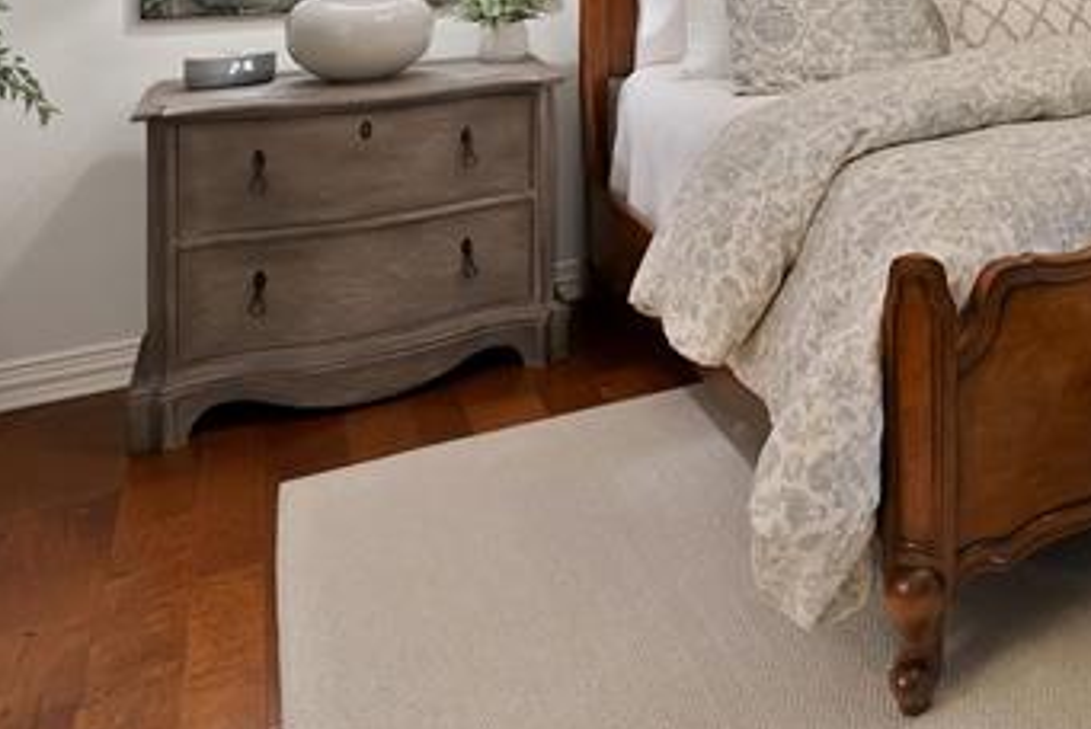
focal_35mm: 36
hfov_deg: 41.6
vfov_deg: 31.3
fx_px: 1092
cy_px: -137
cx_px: 1216
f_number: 9
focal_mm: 12
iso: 640
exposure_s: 1/1.67
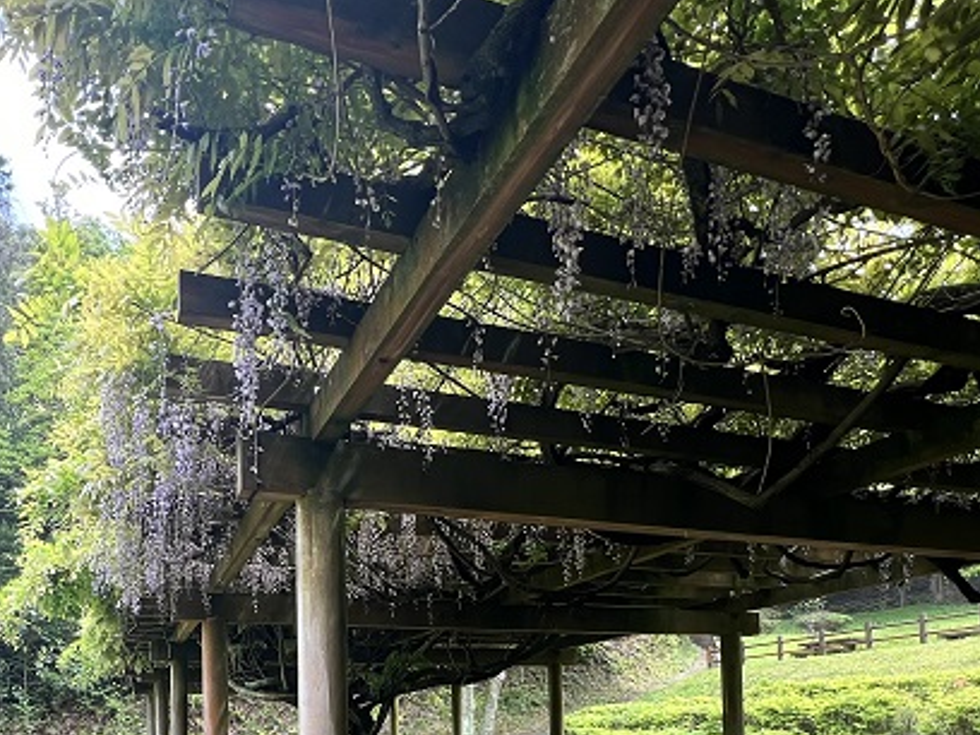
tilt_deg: +2.2
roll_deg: +1.2
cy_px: 715
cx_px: 383
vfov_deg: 45.7
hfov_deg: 66.5
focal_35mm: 26
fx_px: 736
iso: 32
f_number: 1.8
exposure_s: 1/170
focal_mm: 1.57
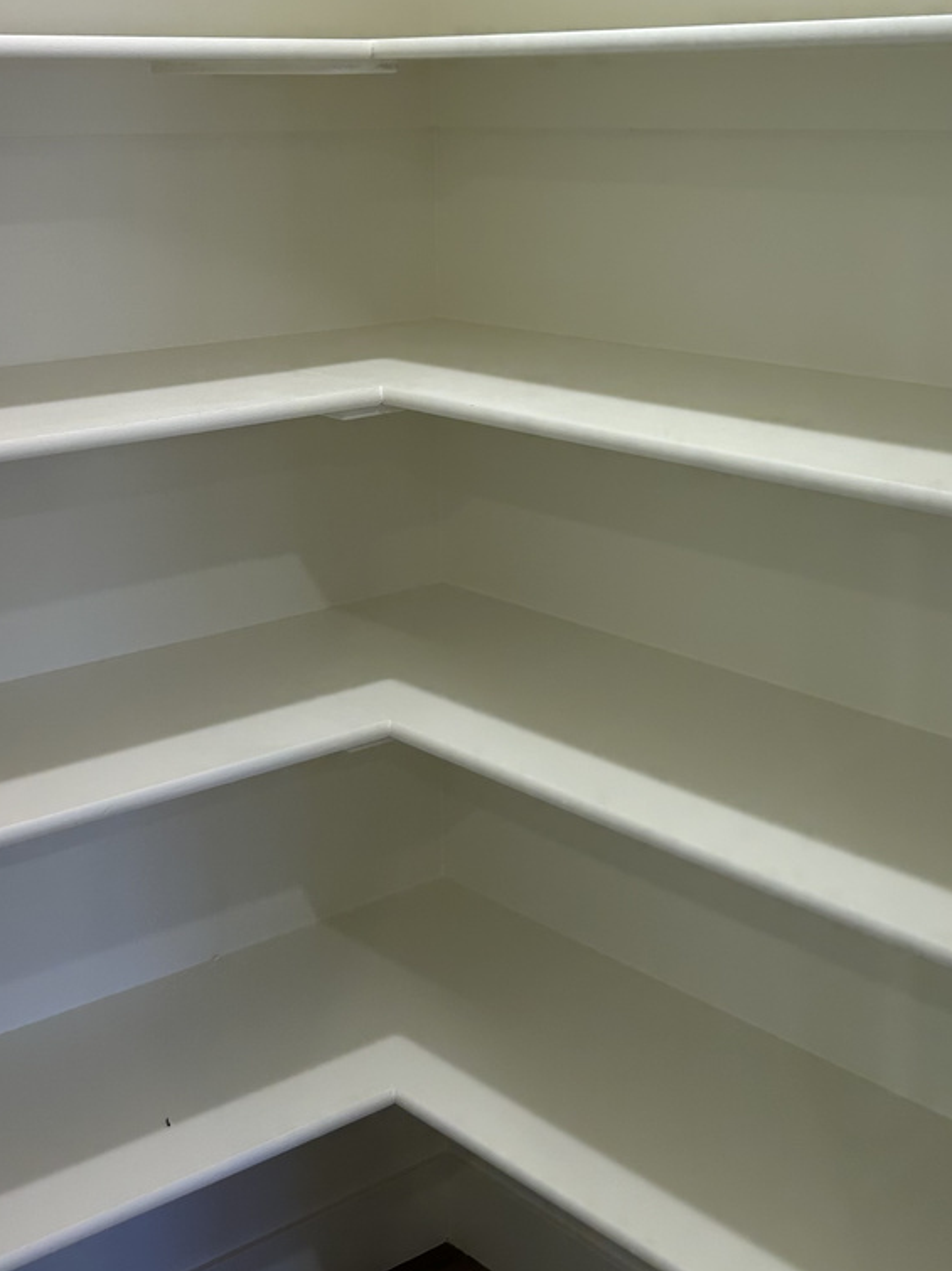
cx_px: 468
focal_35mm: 53
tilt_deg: -7.8
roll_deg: +1.2
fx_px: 1945
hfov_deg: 27.5
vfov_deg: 35.6
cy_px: 356
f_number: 1.5
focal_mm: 5.7
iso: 50
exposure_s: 1/120
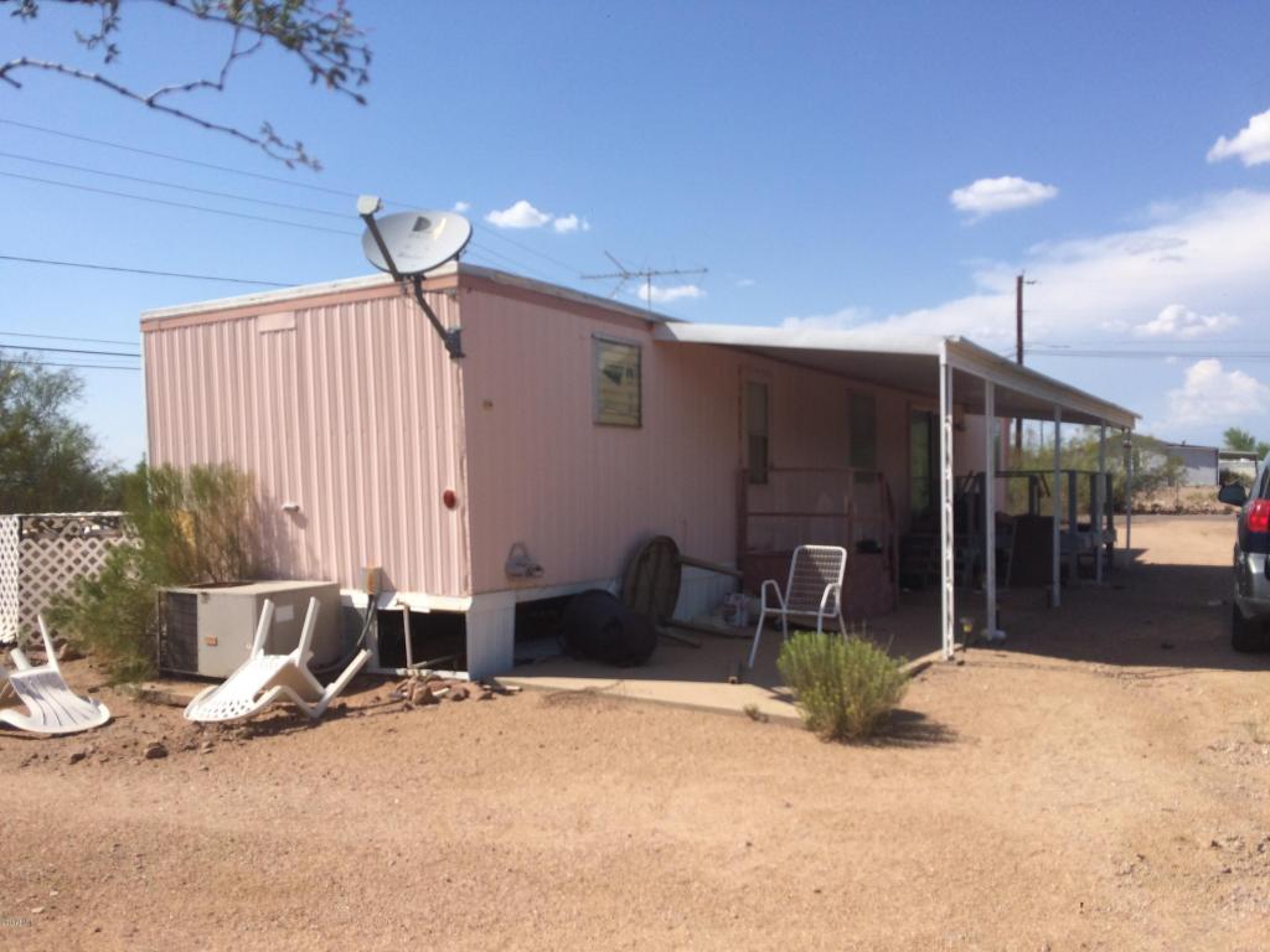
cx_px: 635
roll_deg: -0.4
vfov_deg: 48.2
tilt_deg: +3.4
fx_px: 1064
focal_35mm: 29
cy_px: 476
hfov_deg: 61.7
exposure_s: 1/2415
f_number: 2.2
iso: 32
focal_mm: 4.15
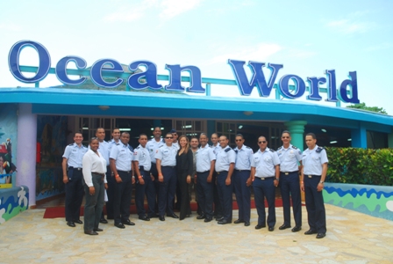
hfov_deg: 53.1
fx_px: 394
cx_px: 196
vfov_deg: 37.0
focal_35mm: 36
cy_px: 132
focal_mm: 24
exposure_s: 1/125
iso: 125
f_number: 6.3
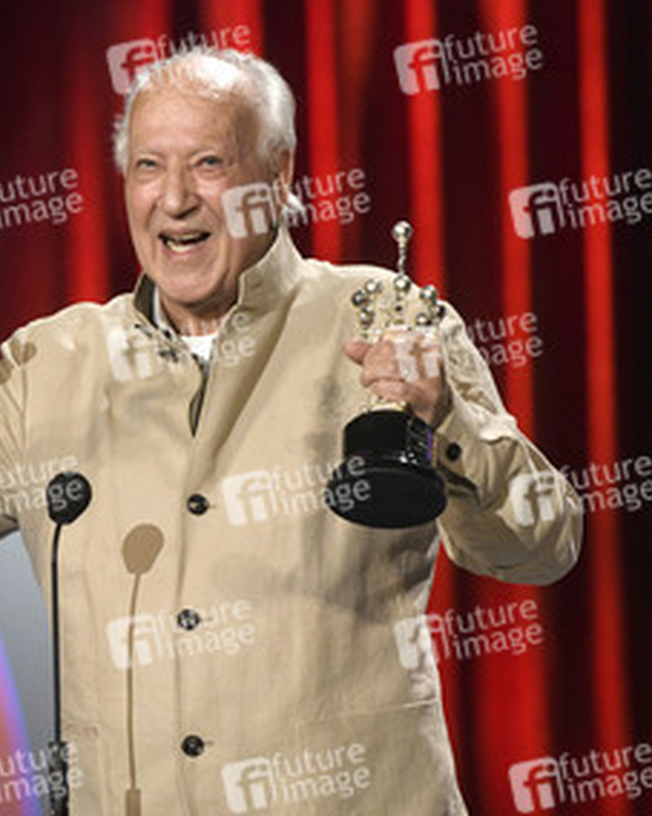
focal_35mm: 298
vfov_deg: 6.5
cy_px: 419
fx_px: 7192
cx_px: 220
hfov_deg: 5.2
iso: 2500
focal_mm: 200
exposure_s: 1/400
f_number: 4
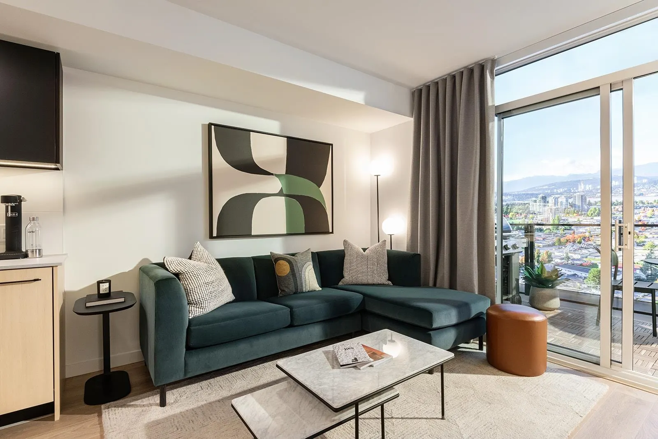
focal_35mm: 17
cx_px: 329
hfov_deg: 93.3
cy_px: 220
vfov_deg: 70.5
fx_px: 311
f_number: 18
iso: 640
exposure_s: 1/2
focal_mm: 17
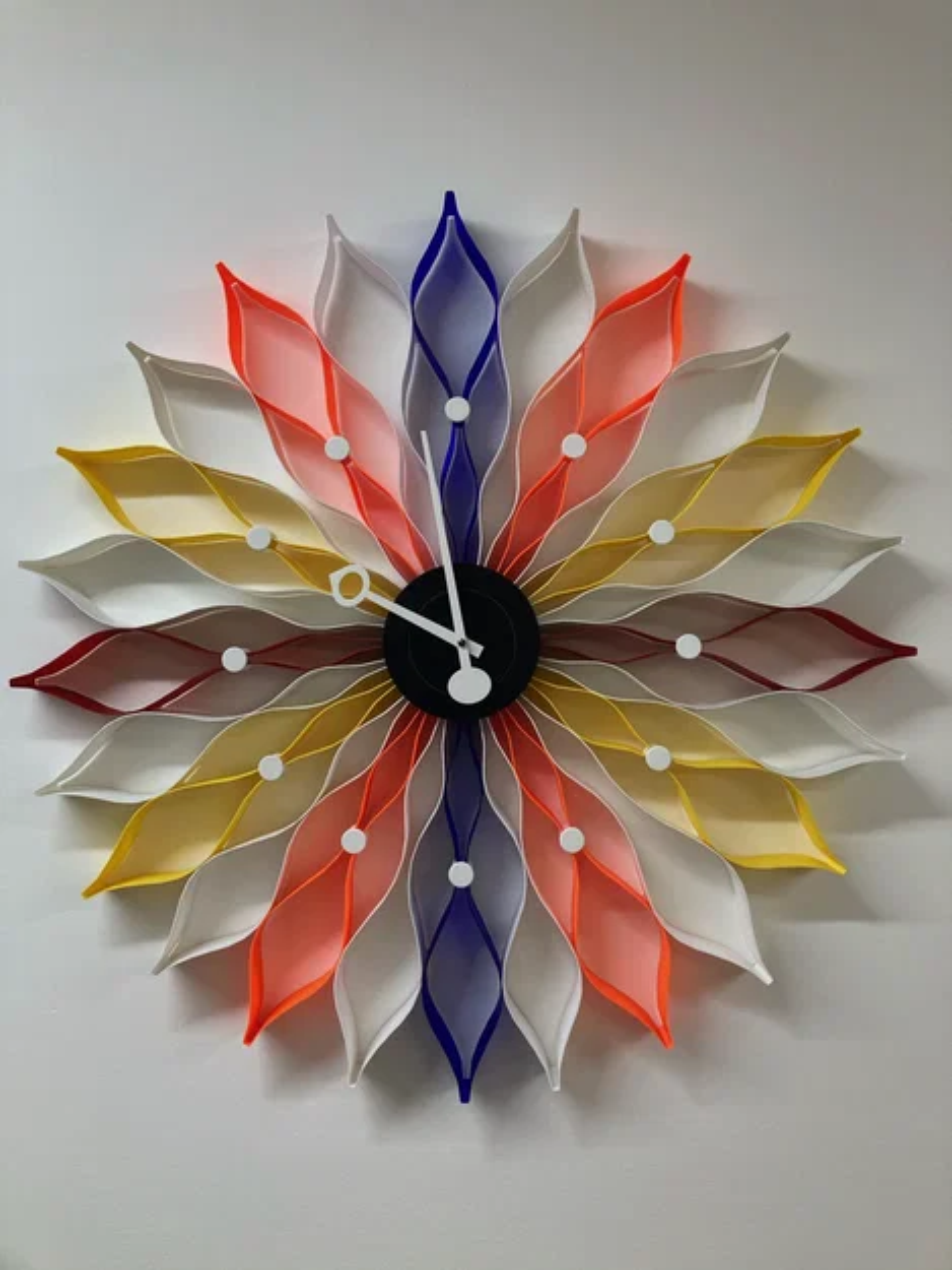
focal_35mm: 28
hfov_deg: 49.8
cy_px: 635
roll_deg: -0.2
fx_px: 1026
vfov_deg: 63.4
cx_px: 476
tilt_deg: +2.0
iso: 64
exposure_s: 1/100
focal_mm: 3.99
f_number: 1.8
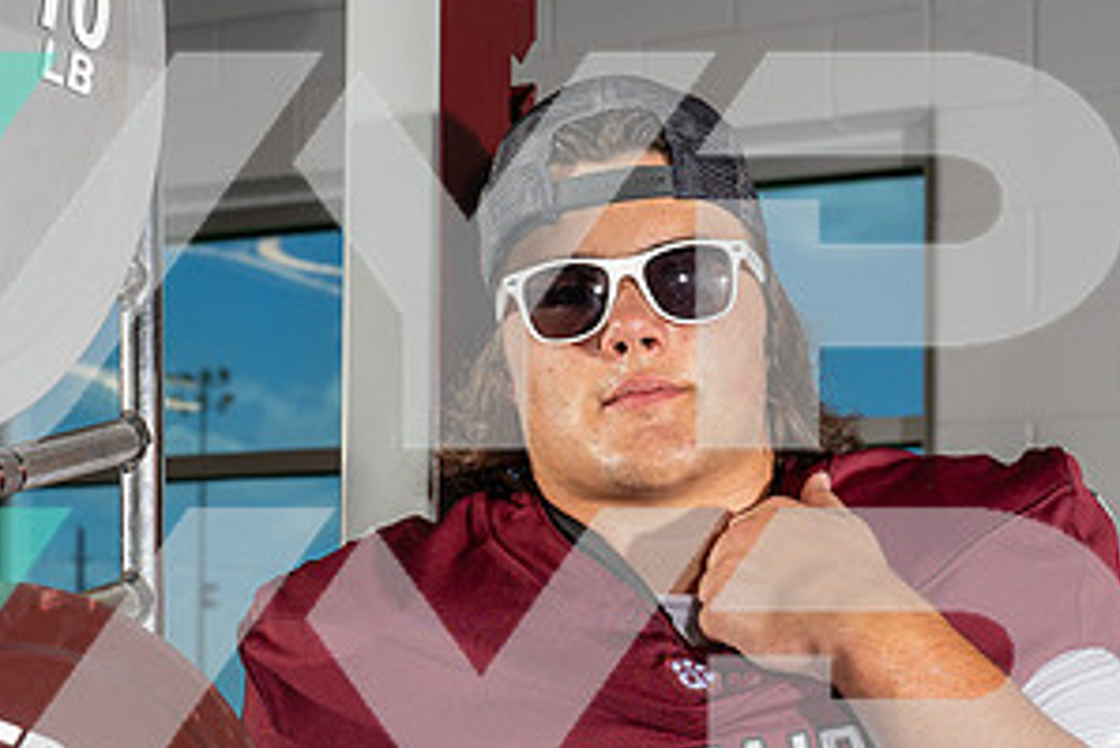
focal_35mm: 74
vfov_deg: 18.1
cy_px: 709
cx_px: 635
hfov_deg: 27.3
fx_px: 2303
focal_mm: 38
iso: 200
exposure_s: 1/250
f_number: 5.6
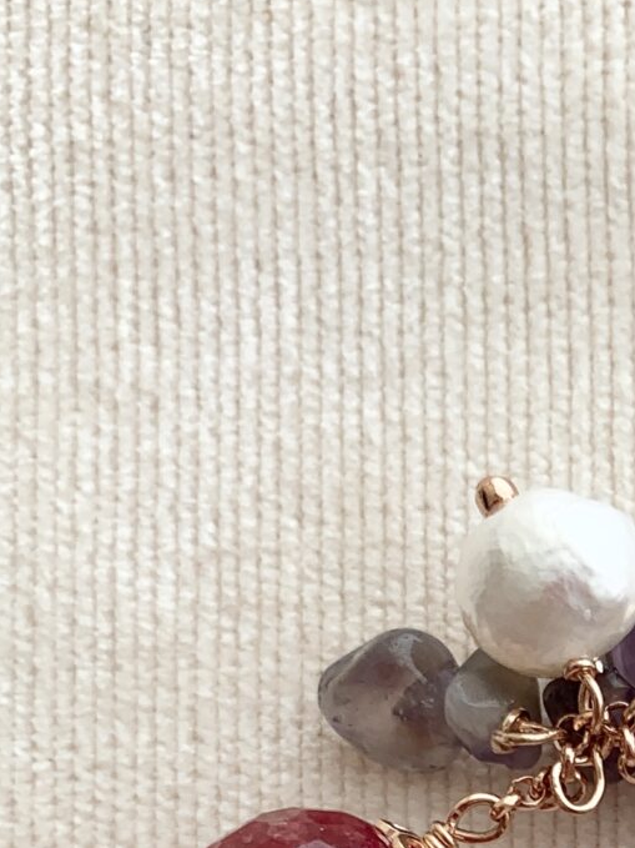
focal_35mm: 98
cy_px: 1364
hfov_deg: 14.6
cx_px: 777
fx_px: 2398
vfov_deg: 17.5
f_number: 1.8
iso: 25
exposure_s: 1/138
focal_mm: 4.25
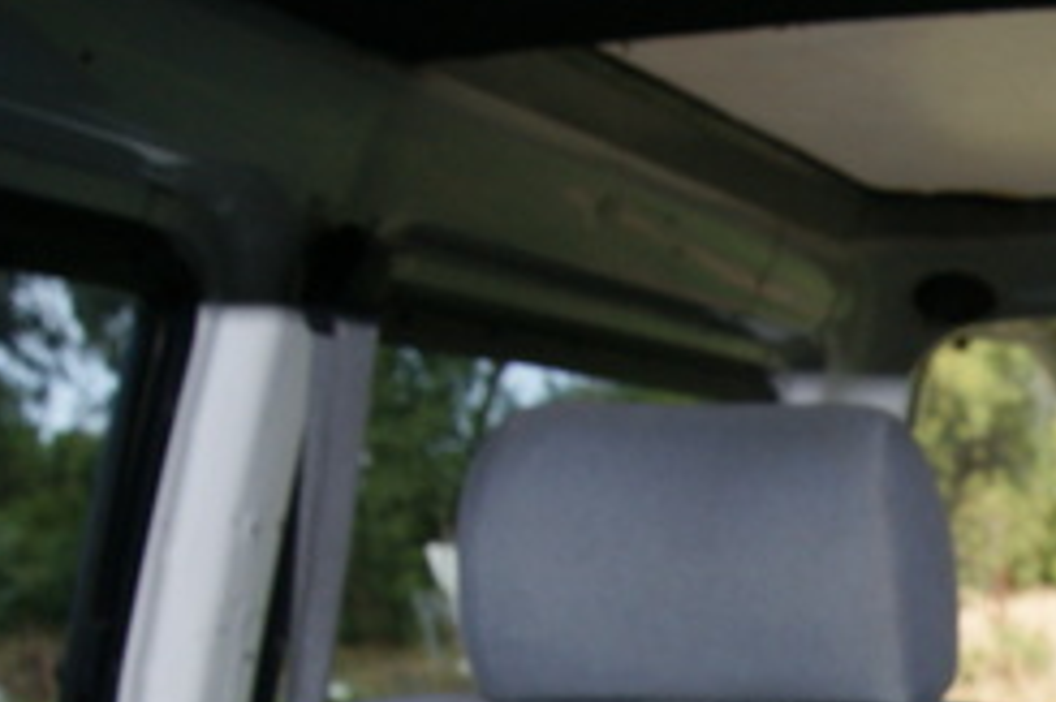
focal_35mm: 88
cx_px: 1388
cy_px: 1012
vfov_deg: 14.6
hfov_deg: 21.0
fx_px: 2580
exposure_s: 1/80
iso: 100
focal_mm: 18
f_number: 9
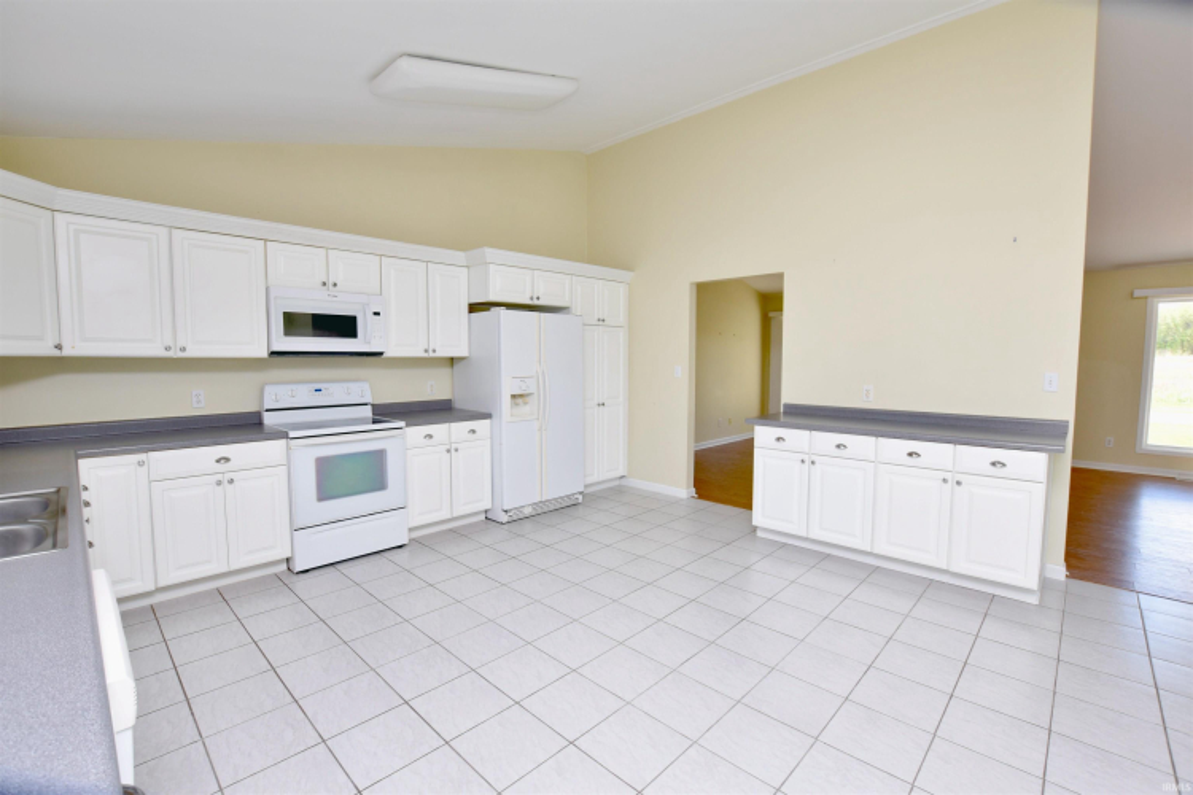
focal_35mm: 15
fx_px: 497
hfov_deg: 100.4
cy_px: 398
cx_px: 596
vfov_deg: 77.3
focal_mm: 10
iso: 400
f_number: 5.6
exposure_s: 1/125
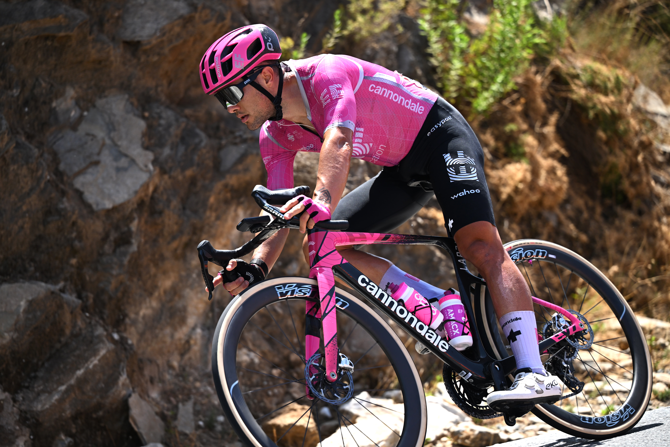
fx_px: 2047
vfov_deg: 12.5
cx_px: 335
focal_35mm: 110
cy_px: 224
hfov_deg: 18.6
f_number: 2.8
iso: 250
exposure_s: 1/2000
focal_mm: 110
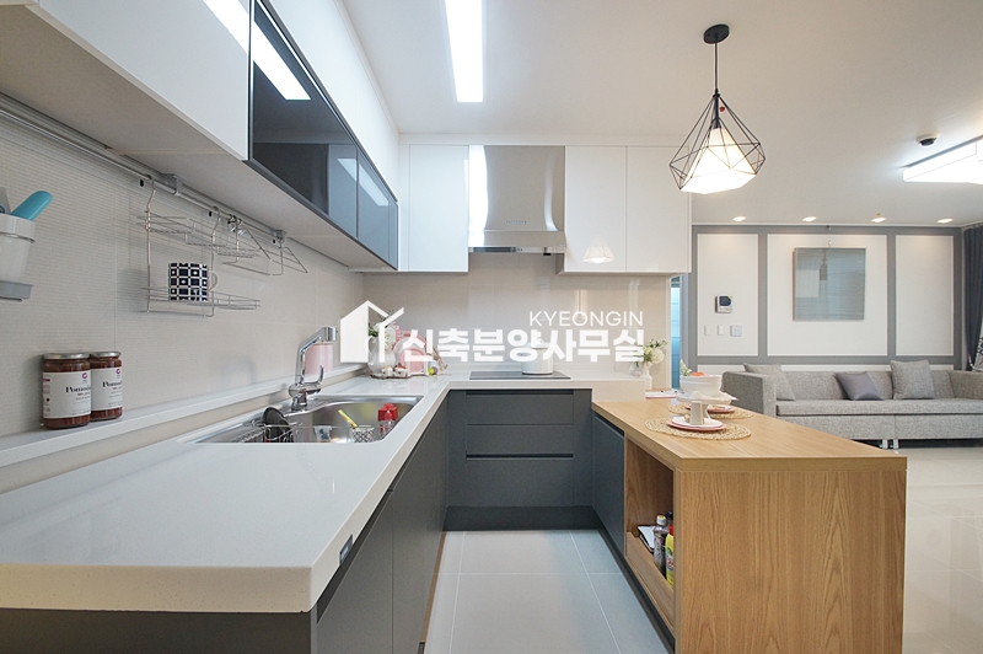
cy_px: 327
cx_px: 492
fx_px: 450
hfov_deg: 95.0
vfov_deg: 72.0
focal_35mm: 16
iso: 800
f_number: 7.1
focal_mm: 11
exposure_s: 1/50
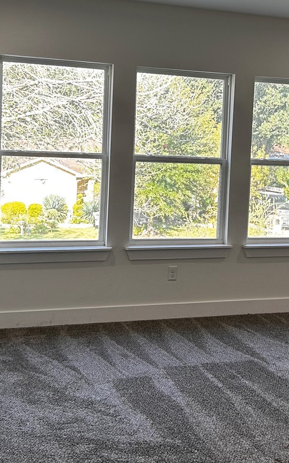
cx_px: 210
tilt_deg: -1.6
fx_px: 718
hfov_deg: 22.6
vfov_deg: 35.5
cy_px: 174
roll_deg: -3.7
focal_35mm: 57
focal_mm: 5.7
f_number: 1.5
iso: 64
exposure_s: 1/126
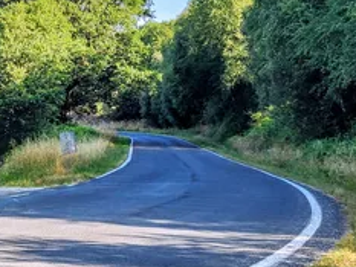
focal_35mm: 79
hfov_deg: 22.9
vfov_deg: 18.6
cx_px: -57
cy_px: 191
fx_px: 813
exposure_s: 1/260
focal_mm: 6.4
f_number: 1.8
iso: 12
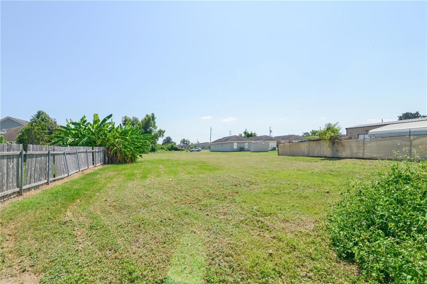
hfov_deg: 96.8
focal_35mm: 16
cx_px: 214
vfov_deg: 73.7
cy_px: 142
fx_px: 190
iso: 800
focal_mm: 16
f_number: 13
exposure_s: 1/1250
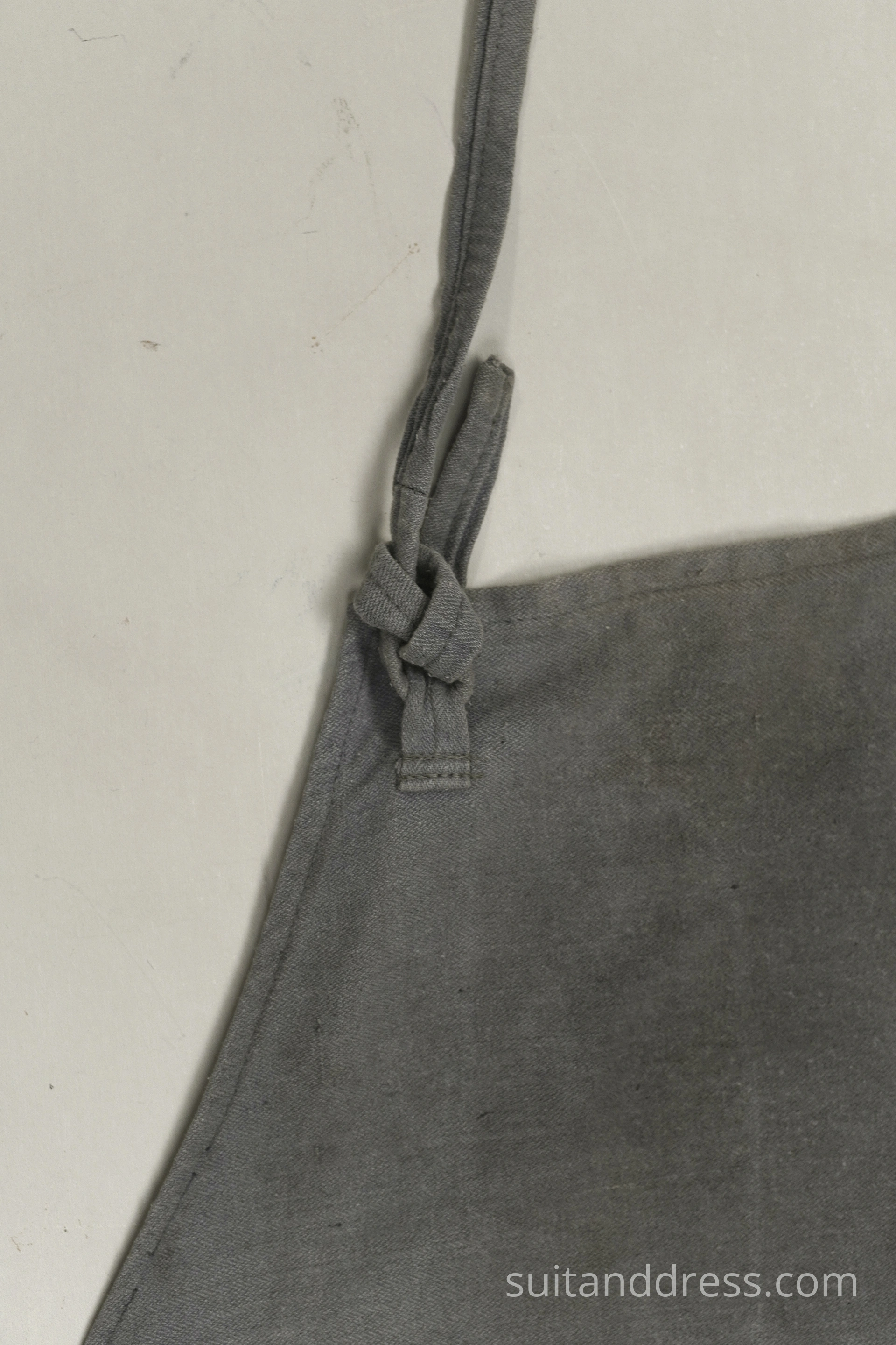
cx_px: 448
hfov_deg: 28.1
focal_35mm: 48
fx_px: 1792
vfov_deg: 41.1
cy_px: 672
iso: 400
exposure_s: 1/100
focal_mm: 32
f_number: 5.6
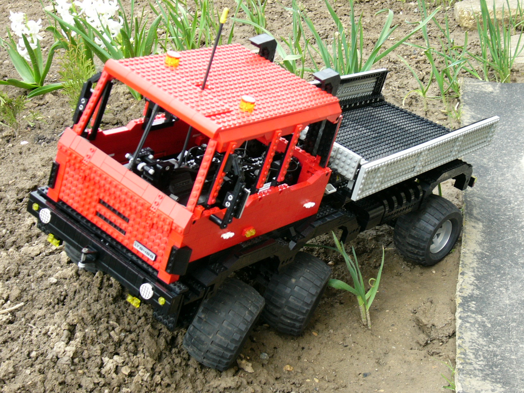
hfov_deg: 27.8
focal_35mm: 70
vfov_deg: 21.0
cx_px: 262
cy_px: 196
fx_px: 1060
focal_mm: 11.6
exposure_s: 1/50
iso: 100
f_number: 4
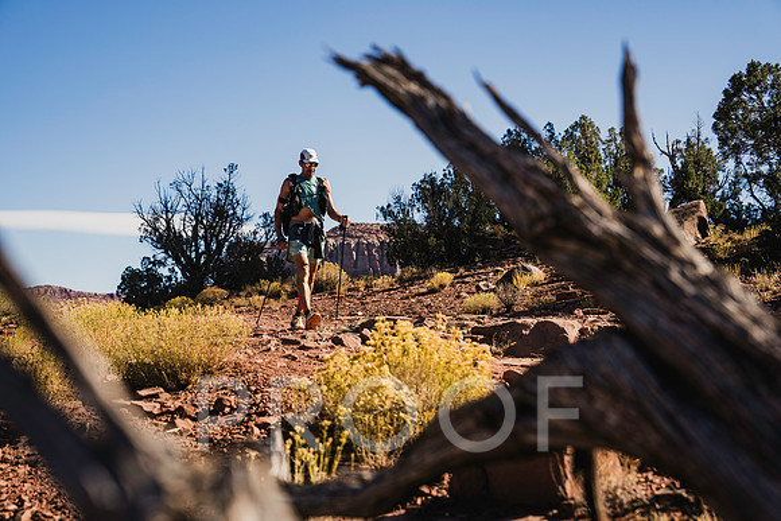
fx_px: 1367
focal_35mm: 63
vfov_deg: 21.6
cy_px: 260
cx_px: 390
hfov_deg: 31.9
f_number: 5.6
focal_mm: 63
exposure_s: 1/500
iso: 100
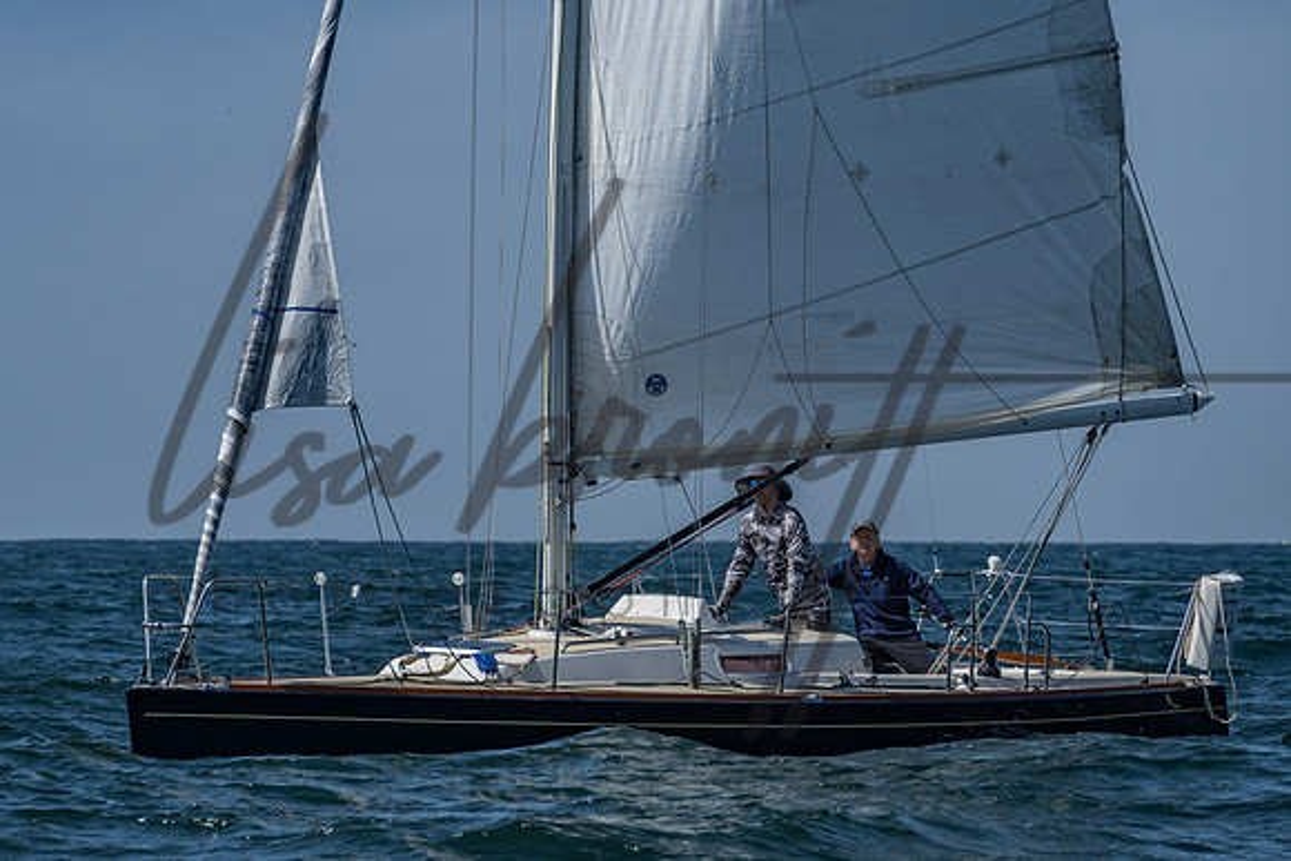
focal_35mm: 352
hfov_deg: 5.9
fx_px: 12615
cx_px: 546
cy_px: 281
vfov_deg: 3.9
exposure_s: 1/2500
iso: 200
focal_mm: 200
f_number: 6.3
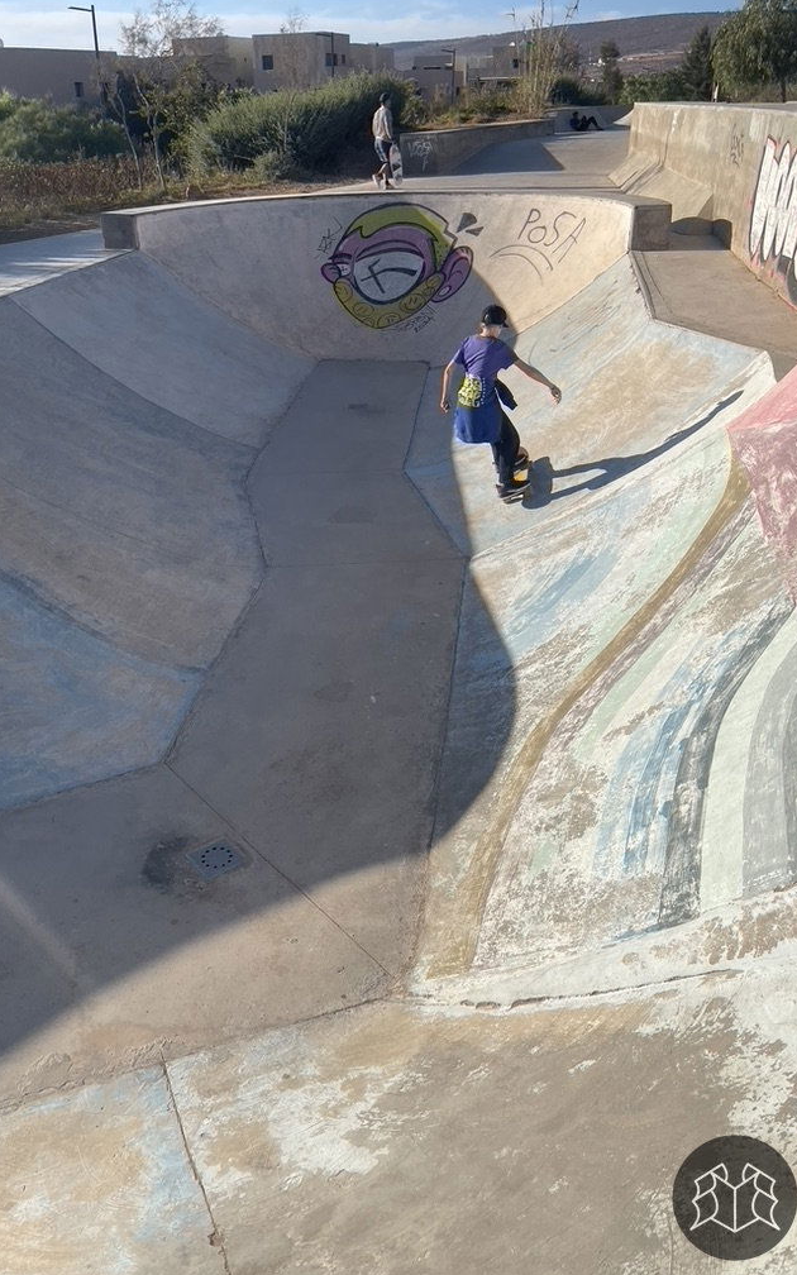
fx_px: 973
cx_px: 339
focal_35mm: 28
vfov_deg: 66.5
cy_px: 640
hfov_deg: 44.4
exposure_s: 1/4132
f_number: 1.6
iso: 32
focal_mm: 4.2
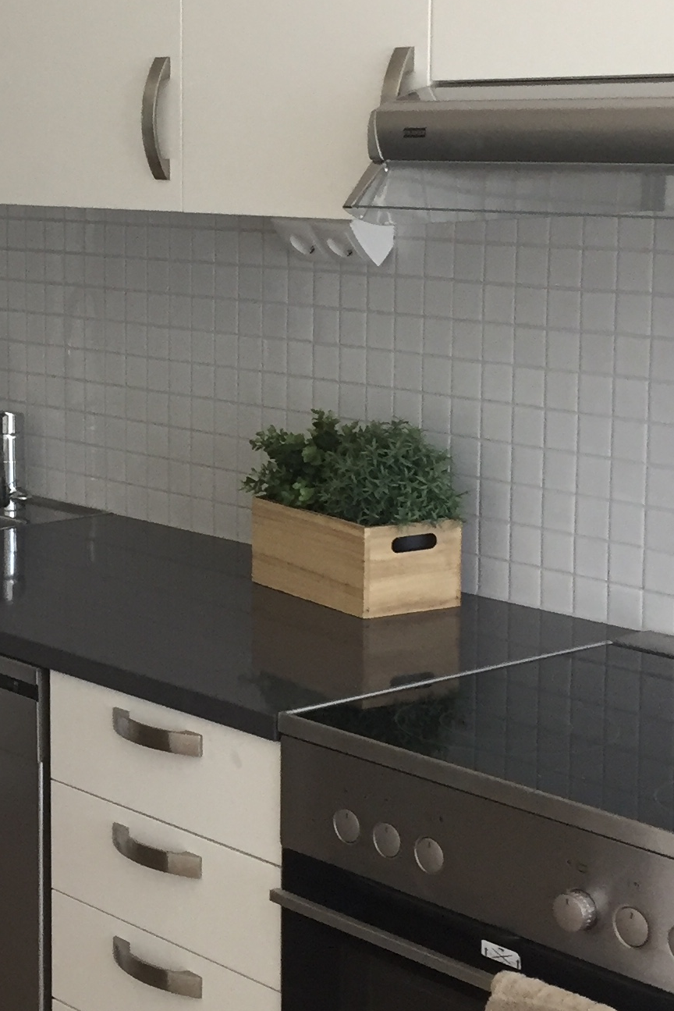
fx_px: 2133
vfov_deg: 26.6
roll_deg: +0.5
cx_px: -20
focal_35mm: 76
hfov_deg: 17.5
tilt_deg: -7.7
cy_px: 408
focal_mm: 4.15
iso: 125
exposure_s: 1/33
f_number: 2.2
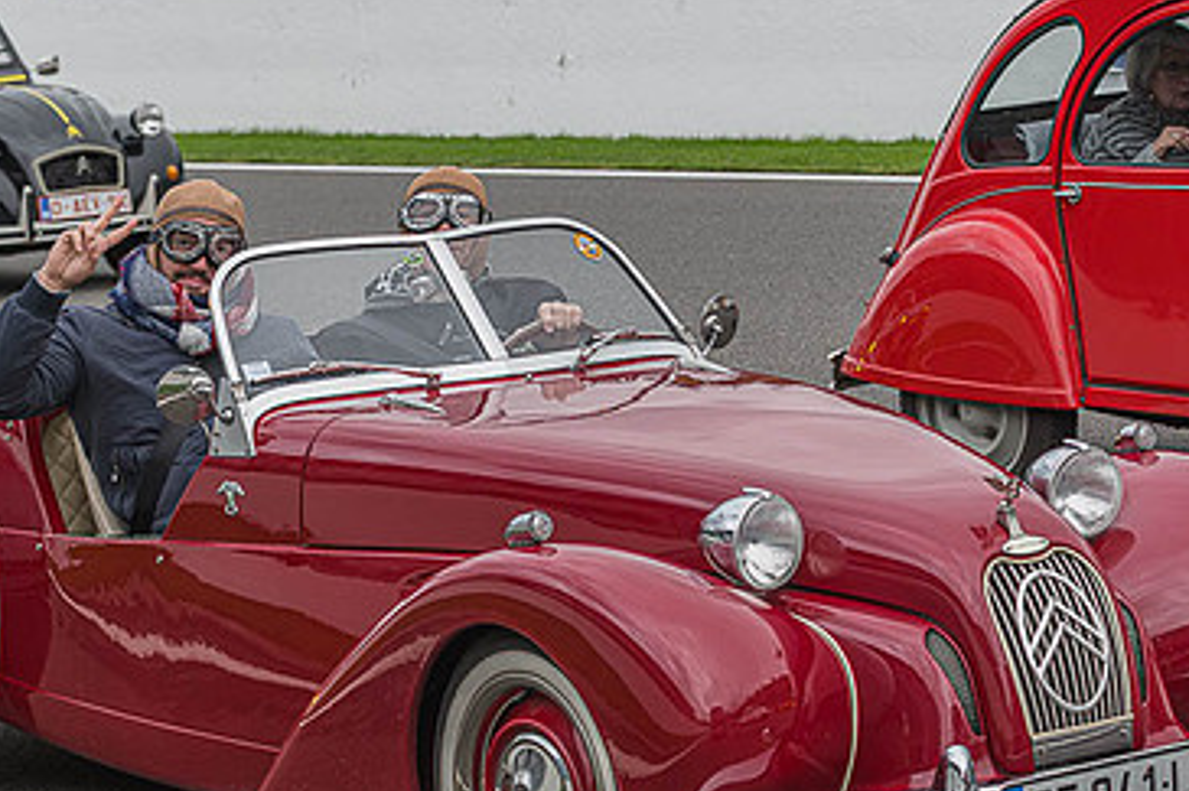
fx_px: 4820
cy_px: 423
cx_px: 524
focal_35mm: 146
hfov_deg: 14.1
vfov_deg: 9.4
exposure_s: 1/320
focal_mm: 92
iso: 1000
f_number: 6.3
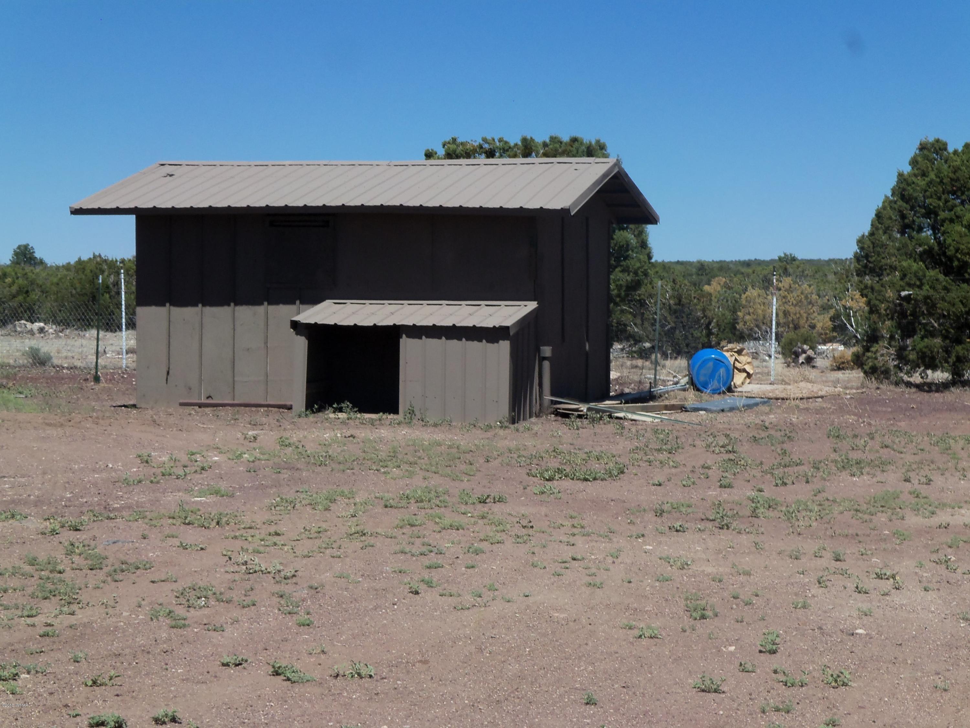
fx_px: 2186
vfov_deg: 18.9
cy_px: 364
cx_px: 485
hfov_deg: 25.0
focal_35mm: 78
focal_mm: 14.3
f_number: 10.8
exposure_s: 1/200
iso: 80
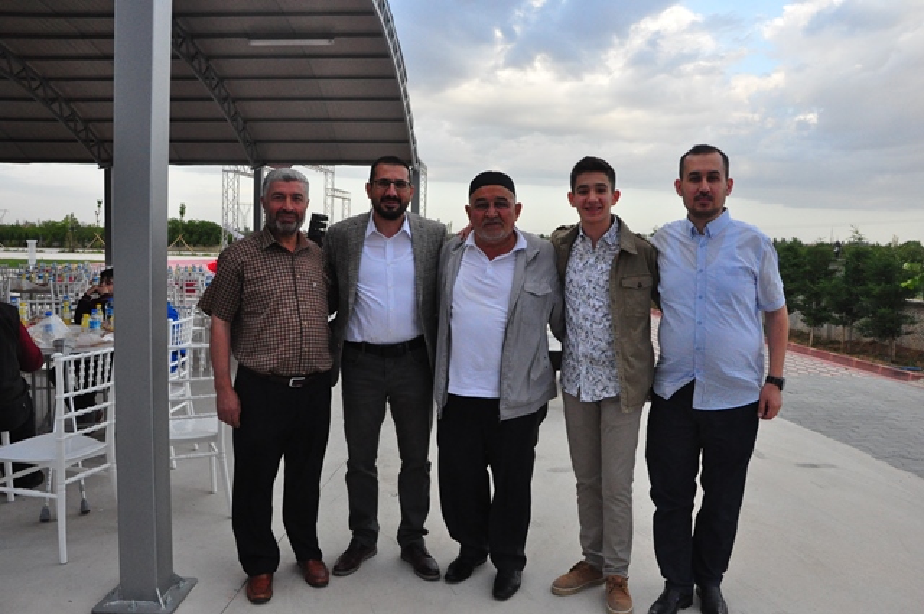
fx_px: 692
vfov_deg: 47.8
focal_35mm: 27
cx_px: 462
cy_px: 307
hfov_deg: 67.4
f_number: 9
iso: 1600
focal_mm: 18
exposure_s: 1/320
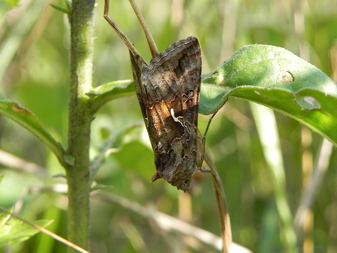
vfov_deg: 15.6
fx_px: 925
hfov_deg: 20.7
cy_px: 126
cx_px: 168
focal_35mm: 95
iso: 160
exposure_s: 1/262
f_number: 4
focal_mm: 16.9
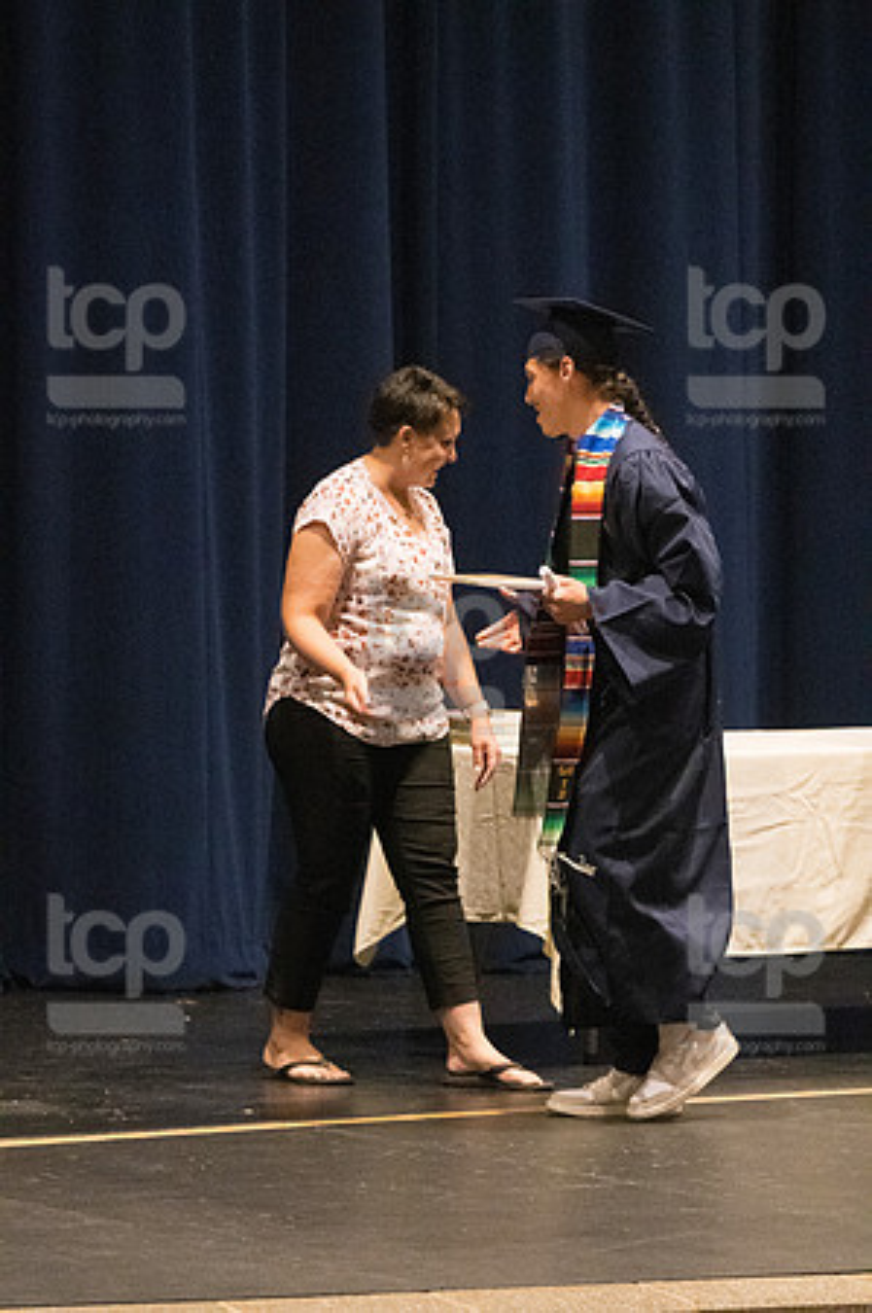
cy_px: 656
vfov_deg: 10.6
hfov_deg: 7.0
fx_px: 7101
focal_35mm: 195
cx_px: 436
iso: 8000
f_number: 4.5
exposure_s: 1/250
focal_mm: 130
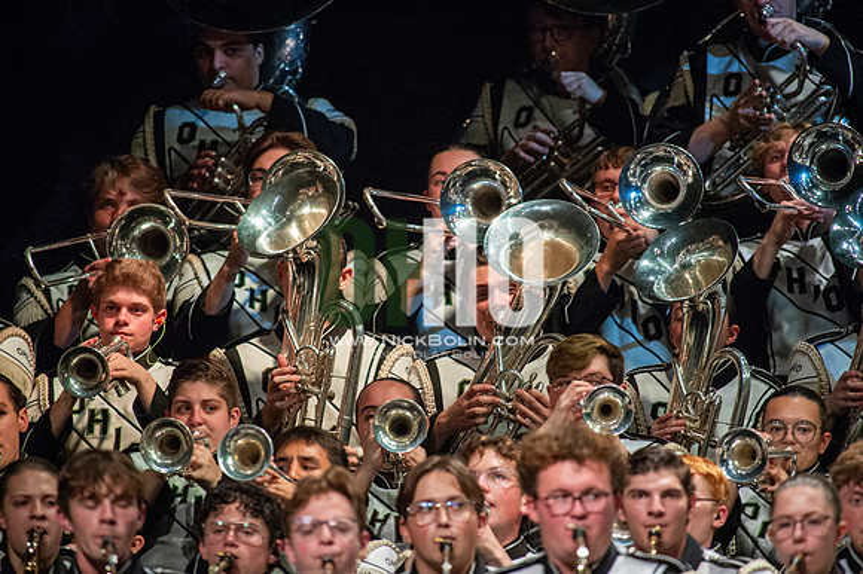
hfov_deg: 3.4
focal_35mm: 600
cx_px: 432
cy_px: 287
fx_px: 14375
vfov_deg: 2.3
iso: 5000
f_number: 5.6
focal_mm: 600
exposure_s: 1/400
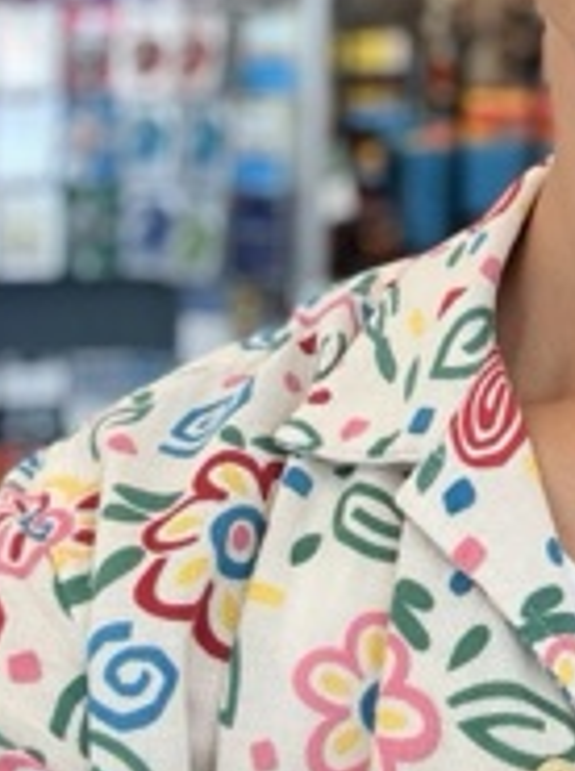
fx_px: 1734
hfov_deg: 17.9
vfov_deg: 23.4
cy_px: -92
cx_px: 688
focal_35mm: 78
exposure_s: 1/122
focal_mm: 2.69
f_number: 1.9
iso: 80
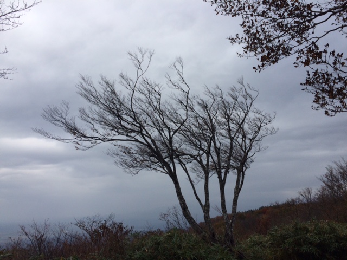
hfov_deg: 61.7
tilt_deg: +14.5
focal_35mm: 29
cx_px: 174
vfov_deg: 48.2
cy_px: 130
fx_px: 291
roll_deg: +0.9
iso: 32
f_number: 2.2
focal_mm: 4.15
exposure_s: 1/2160
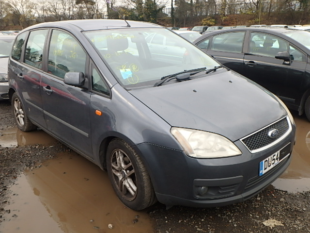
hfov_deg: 58.4
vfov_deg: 45.4
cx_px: 155
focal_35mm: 31
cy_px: 116
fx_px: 278
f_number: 4.7
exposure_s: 1/80
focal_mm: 5.6
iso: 125
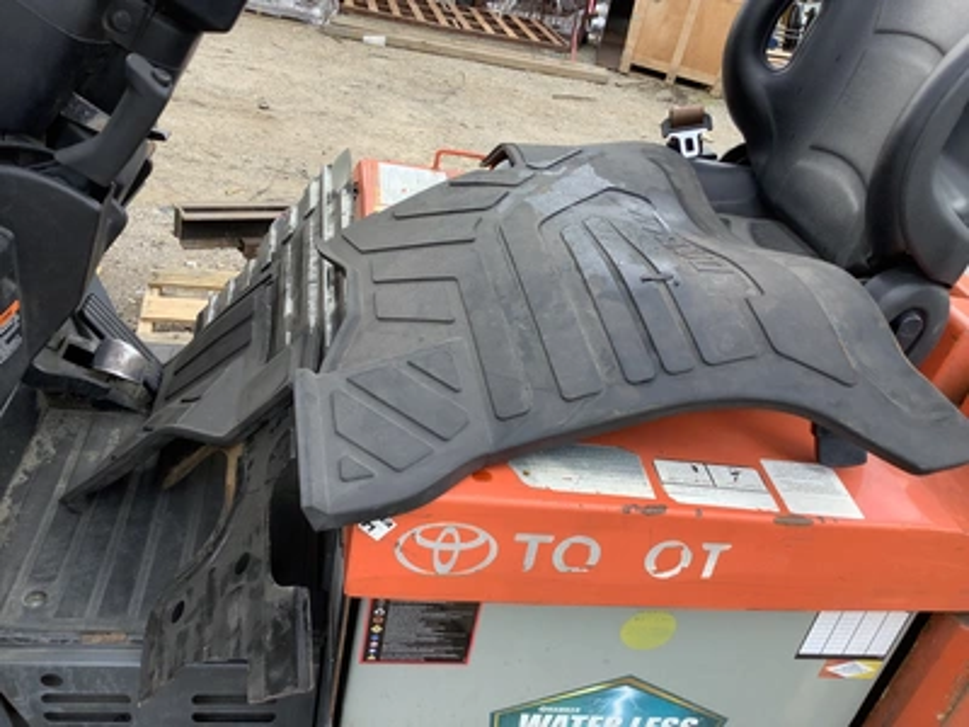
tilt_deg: -29.3
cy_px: 364
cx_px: 484
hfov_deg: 58.4
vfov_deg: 45.4
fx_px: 868
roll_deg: -13.0
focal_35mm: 31
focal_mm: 3.3
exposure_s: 1/100
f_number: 2.4
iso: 32
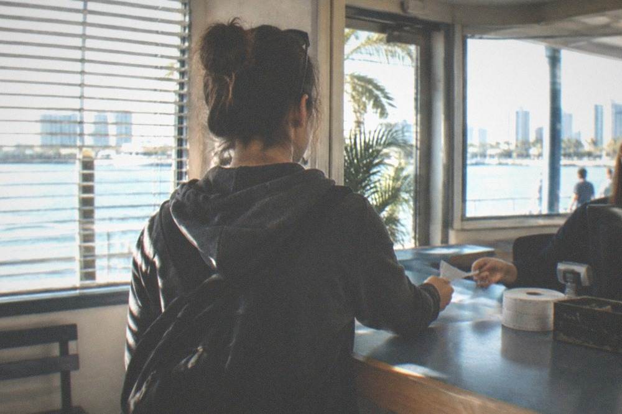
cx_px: 311
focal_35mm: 49
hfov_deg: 40.4
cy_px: 207
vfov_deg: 27.5
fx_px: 846
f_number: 5.6
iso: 400
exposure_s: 1/640
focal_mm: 49
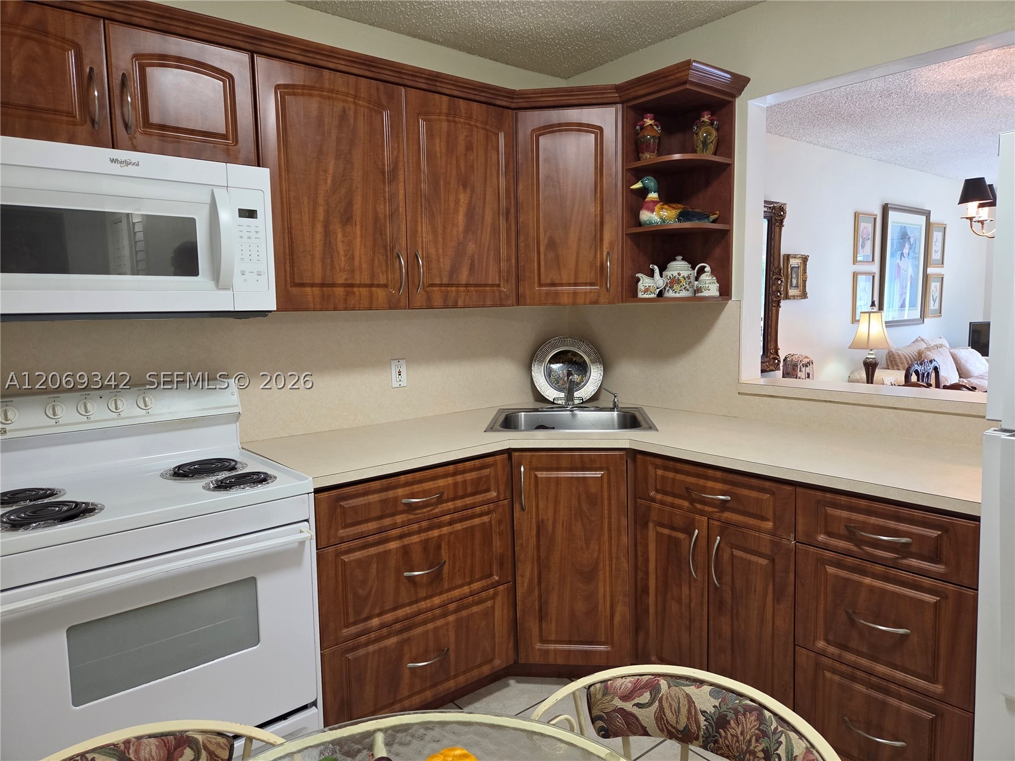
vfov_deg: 58.9
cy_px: 380
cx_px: 508
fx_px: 674
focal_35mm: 23
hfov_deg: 73.9
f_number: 1.8
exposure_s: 1/120
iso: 320
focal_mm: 5.4
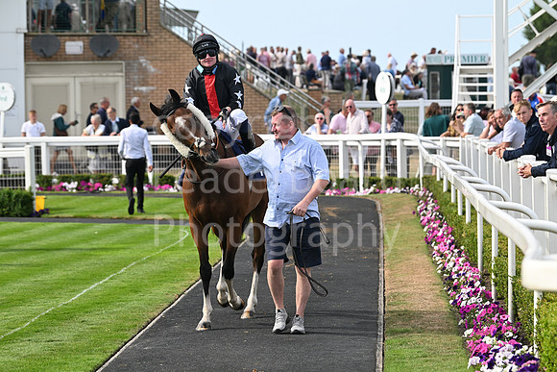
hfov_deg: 13.7
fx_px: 2321
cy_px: 186
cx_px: 278
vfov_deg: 9.2
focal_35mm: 150
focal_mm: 150
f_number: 5.6
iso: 400
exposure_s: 1/1250
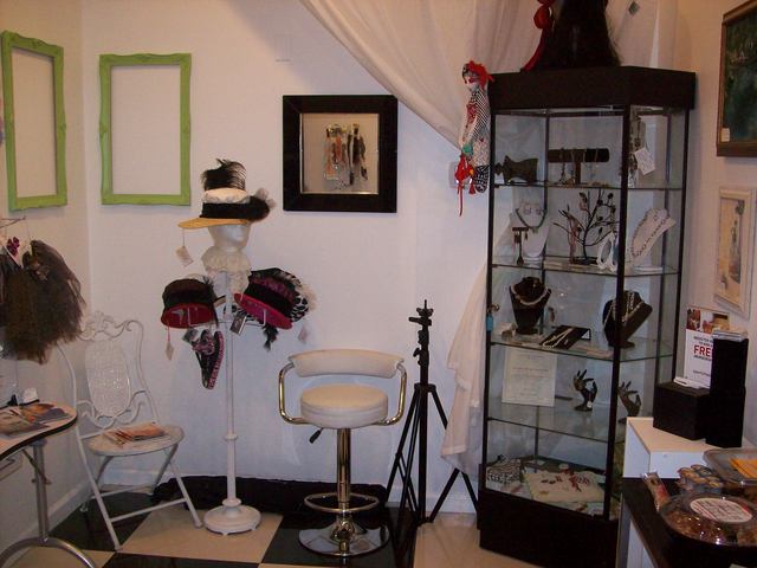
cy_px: 284
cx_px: 378
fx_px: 787
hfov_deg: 51.4
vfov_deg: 39.7
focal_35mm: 36
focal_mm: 6
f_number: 2.7
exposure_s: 1/64
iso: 200
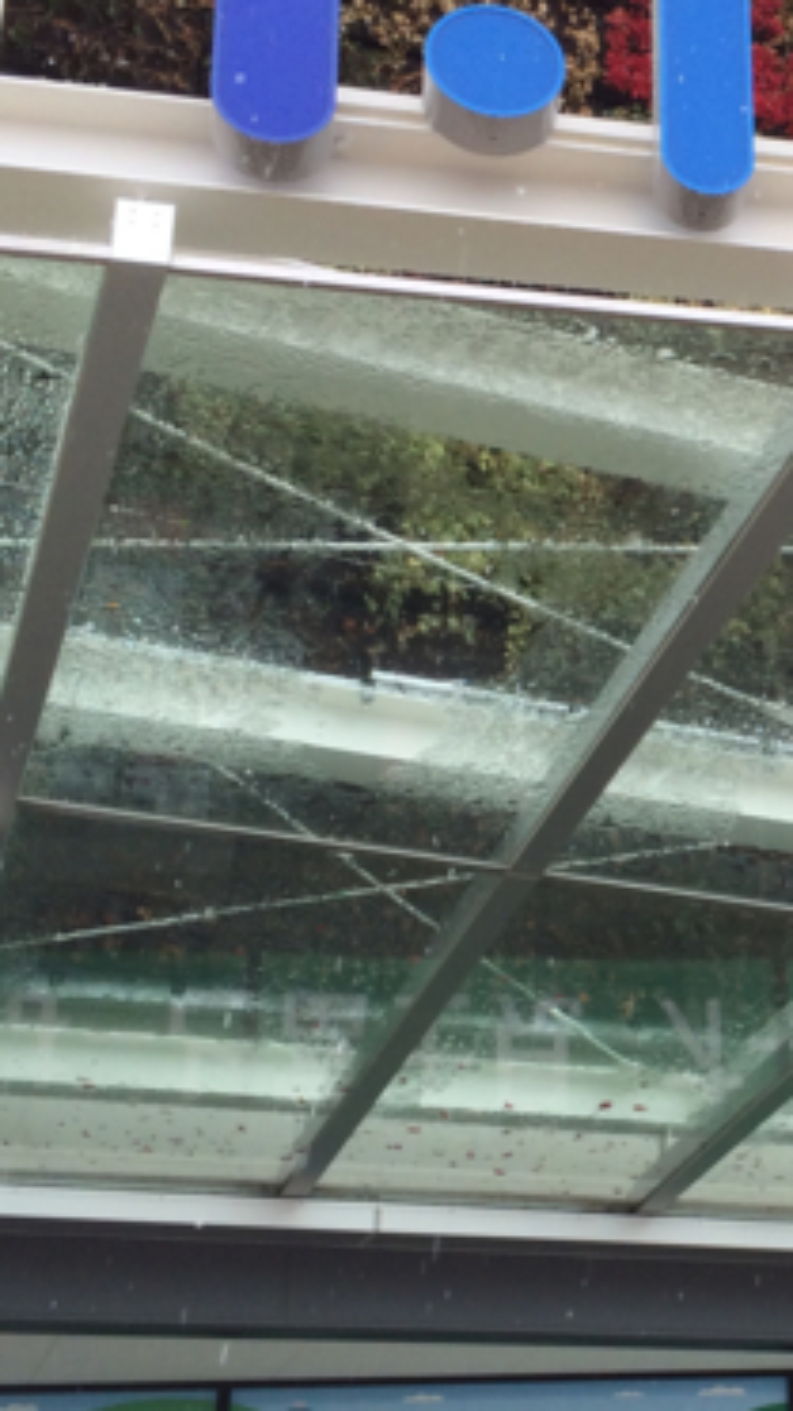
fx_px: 2544
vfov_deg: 31.0
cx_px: 1043
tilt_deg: +24.1
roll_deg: +5.0
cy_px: 740
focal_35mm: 68
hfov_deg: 16.7
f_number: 2.2
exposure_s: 1/348
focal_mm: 4.15
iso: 32
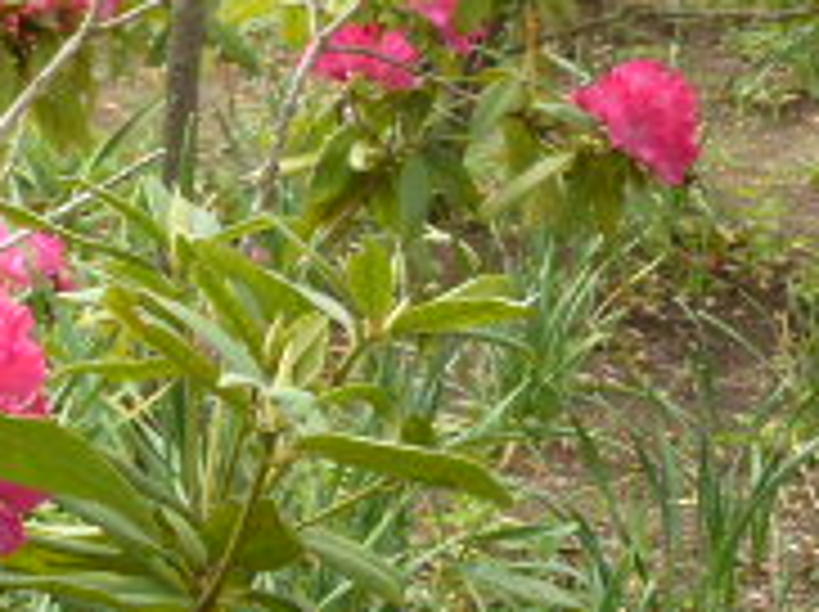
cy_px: -184
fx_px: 5907
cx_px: -180
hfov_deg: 7.9
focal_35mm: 250
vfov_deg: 5.9
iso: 100
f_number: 4.7
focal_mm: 12.7
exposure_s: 1/125
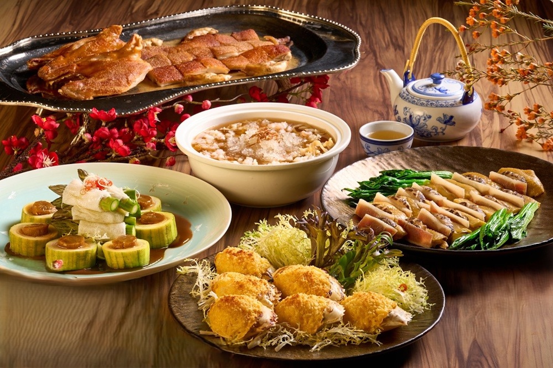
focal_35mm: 105
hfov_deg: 19.5
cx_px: 276
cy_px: 184
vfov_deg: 13.0
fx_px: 1612
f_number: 16
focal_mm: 105
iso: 160
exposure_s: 1/125
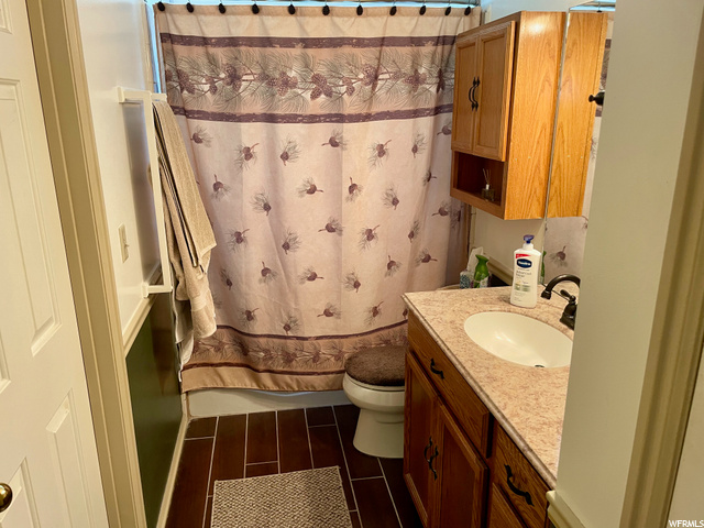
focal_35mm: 26
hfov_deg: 67.3
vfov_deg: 53.1
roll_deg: +0.1
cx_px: 352
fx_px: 529
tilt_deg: -15.9
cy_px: 264
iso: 125
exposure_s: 1/60
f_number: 1.6
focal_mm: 4.2
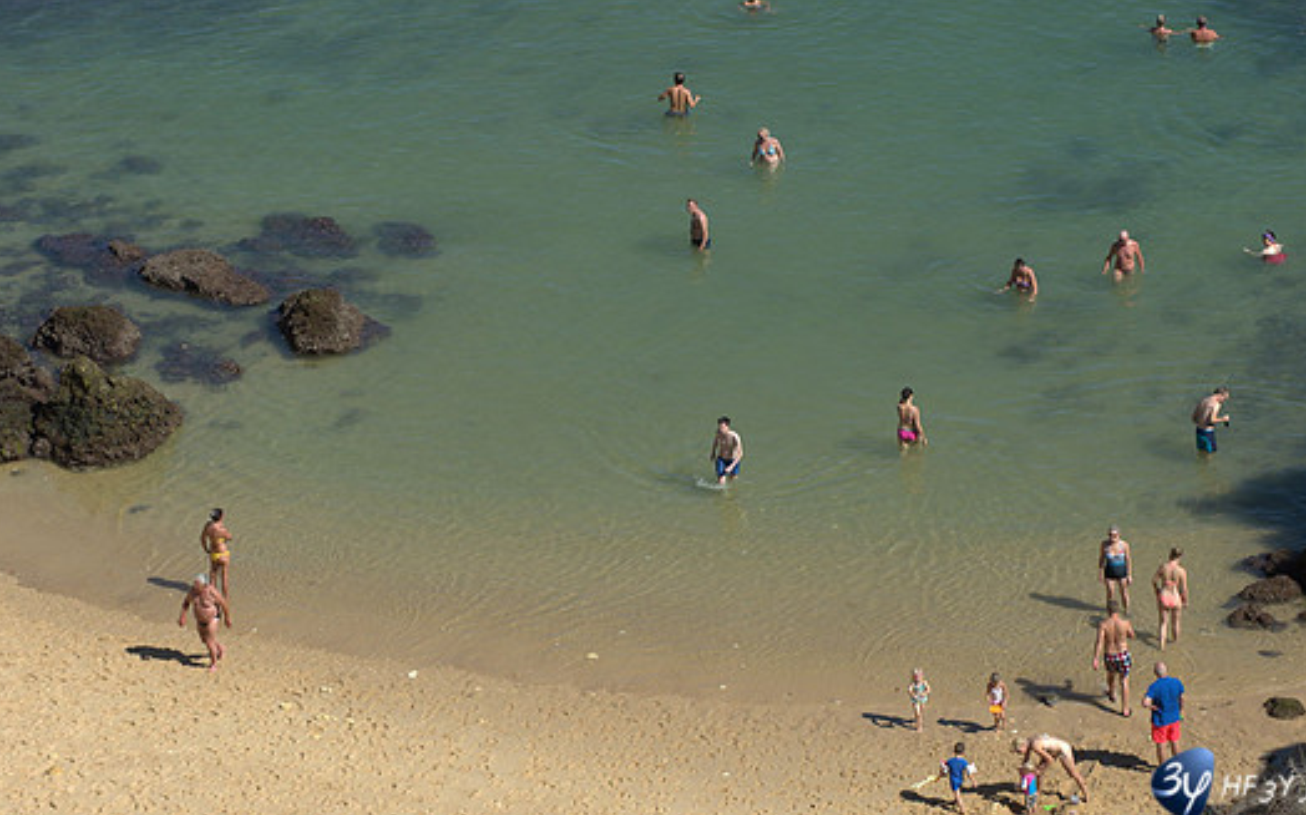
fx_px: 5621
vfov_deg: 8.3
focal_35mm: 158
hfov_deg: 13.3
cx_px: 643
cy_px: 378
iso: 200
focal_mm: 140
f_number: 9
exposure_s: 1/320
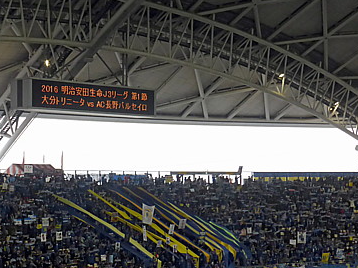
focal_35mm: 106
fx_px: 1096
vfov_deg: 13.9
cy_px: 169
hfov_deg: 18.5
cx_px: 130
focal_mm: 14.2
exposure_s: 1/250
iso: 400
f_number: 5.1
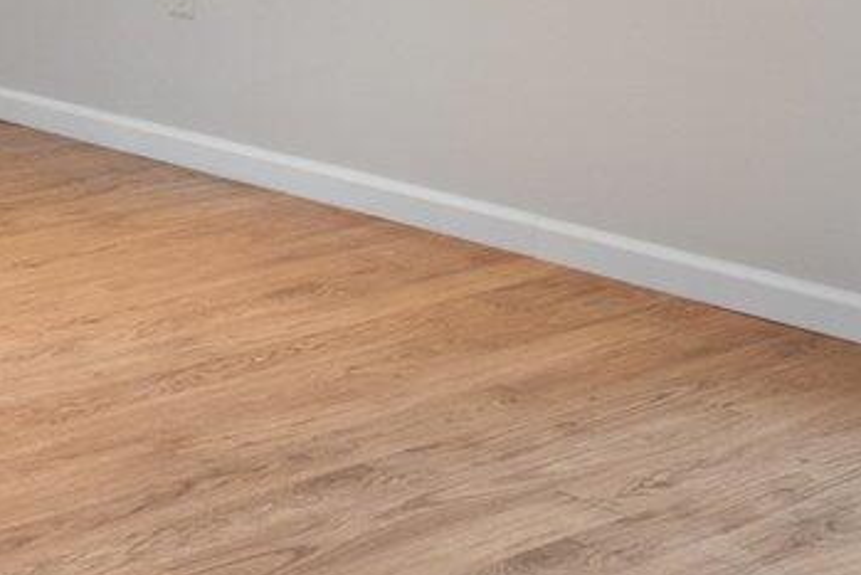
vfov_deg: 13.7
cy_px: -487
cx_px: -84
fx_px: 2105
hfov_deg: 21.9
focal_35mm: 88
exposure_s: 1/60
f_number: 7.1
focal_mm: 15
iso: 400
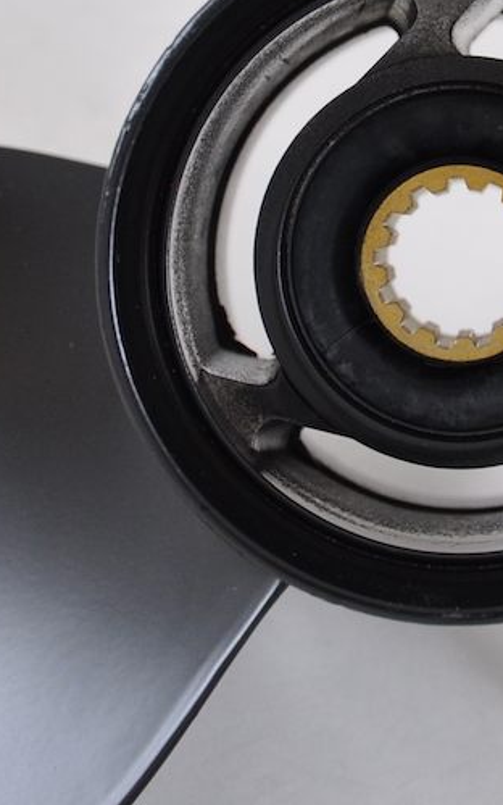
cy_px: 109
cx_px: 443
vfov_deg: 11.4
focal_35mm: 183
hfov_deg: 7.2
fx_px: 4013
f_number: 5.6
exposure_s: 1/30
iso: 400
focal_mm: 34
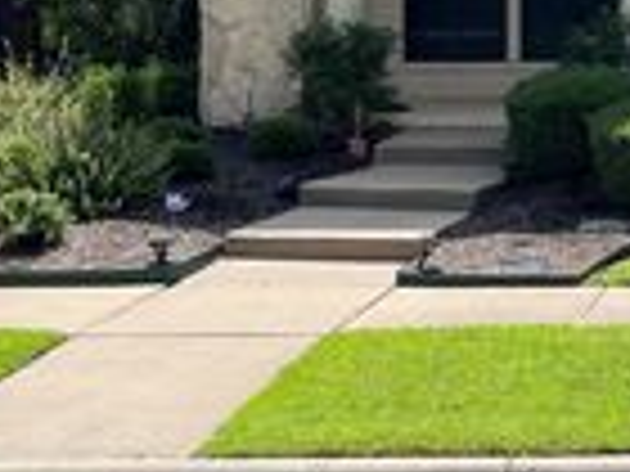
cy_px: -56
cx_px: 796
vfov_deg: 15.4
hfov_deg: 19.6
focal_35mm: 93
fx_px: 1693
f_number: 1.6
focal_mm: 5.1
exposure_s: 1/2967
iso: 50
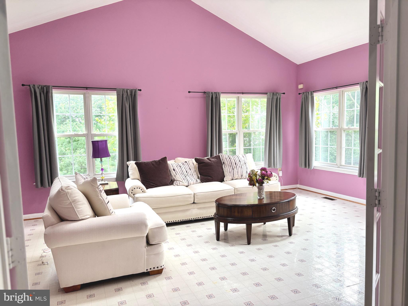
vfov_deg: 53.1
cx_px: 204
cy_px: 153
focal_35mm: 26
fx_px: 306
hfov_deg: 67.3
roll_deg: +1.6
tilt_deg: -4.7
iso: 64
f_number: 1.6
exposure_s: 1/120
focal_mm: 5.96
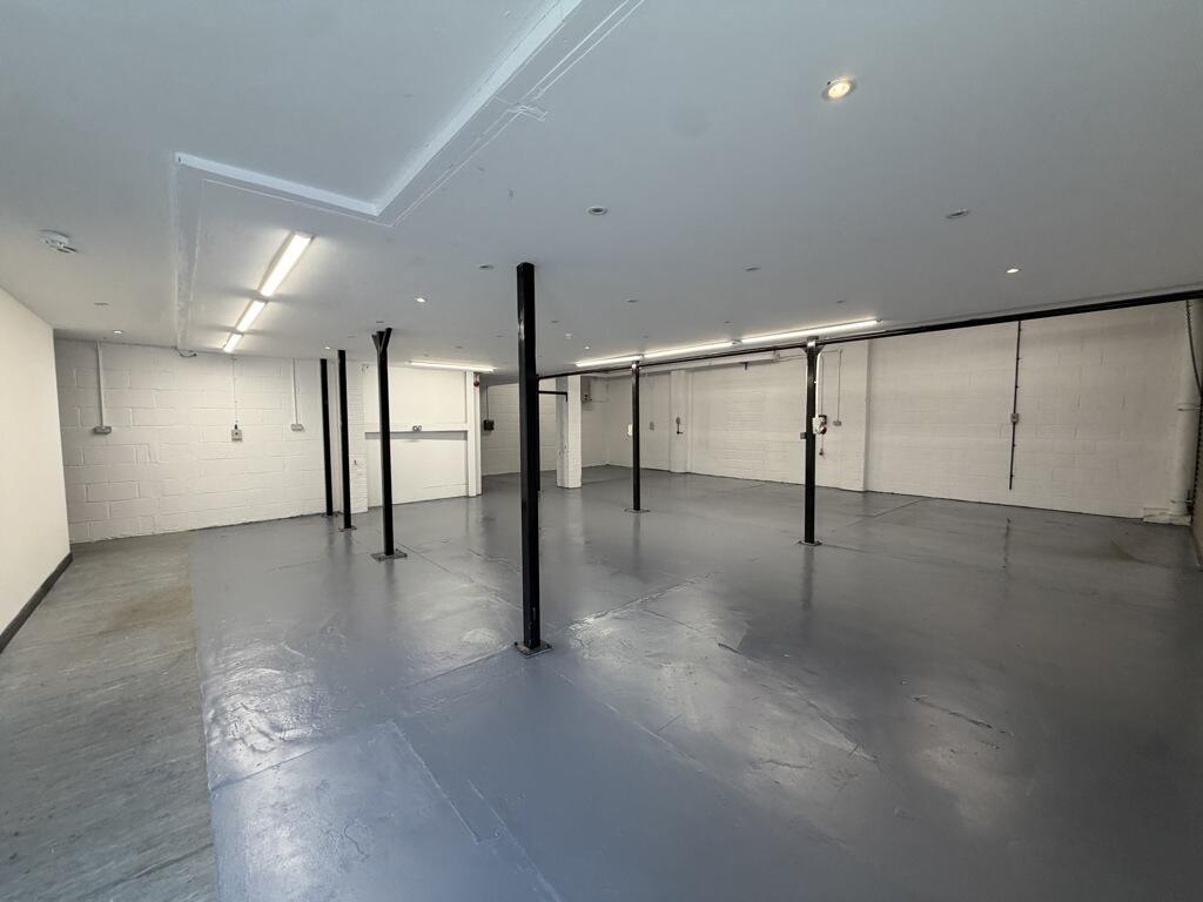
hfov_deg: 102.1
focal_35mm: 14
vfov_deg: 85.7
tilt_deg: -2.5
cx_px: 602
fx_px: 487
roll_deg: -1.9
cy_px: 451
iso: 125
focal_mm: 2.22
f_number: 2.2
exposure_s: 1/100
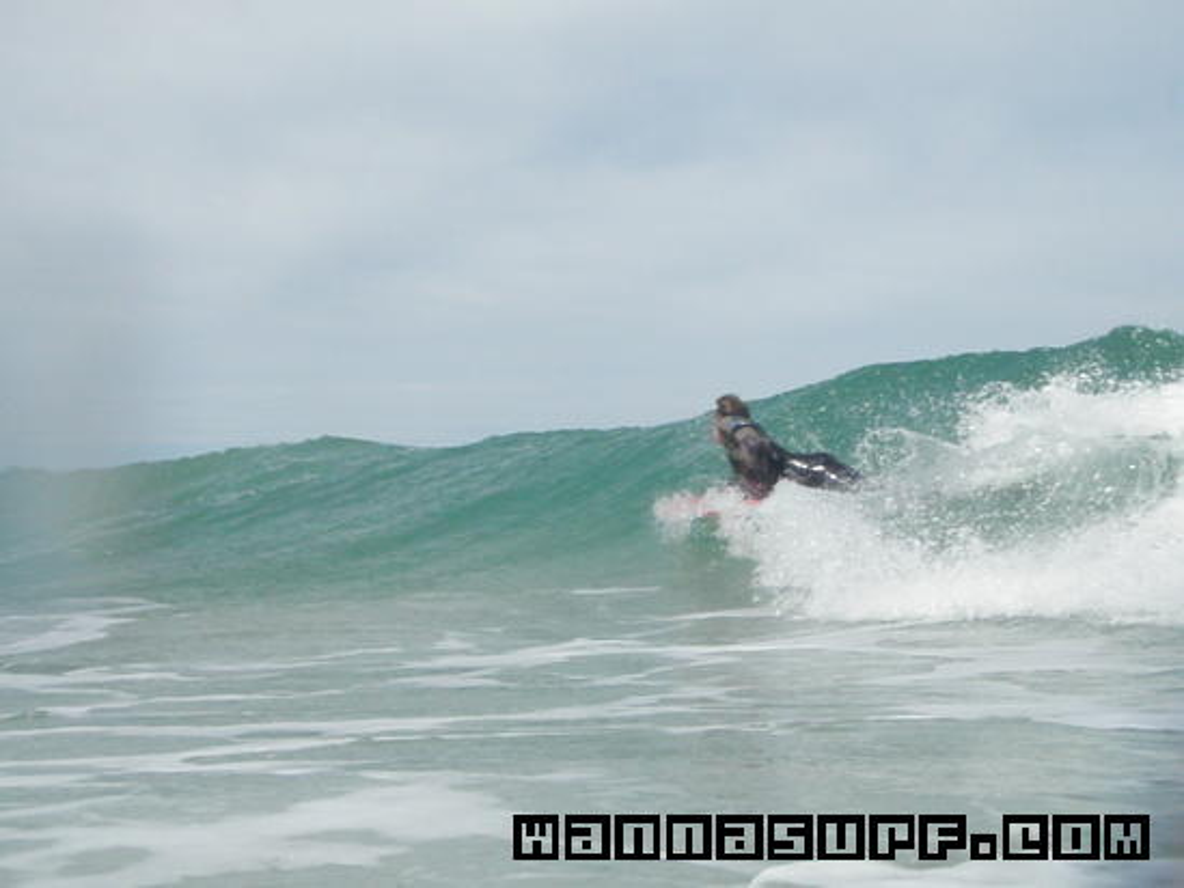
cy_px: 444
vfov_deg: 22.9
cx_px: 592
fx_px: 2190
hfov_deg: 30.3
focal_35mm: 64
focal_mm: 11.45
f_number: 8
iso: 800
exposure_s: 1/1000
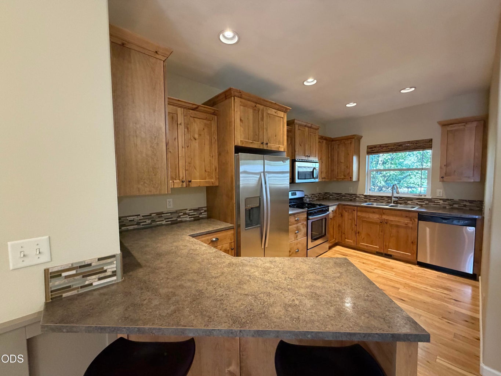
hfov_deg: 102.1
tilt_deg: -3.3
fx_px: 203
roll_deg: +1.0
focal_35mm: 14
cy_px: 188
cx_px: 250
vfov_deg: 85.7
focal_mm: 2.22
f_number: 2.2
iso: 400
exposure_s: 1/60
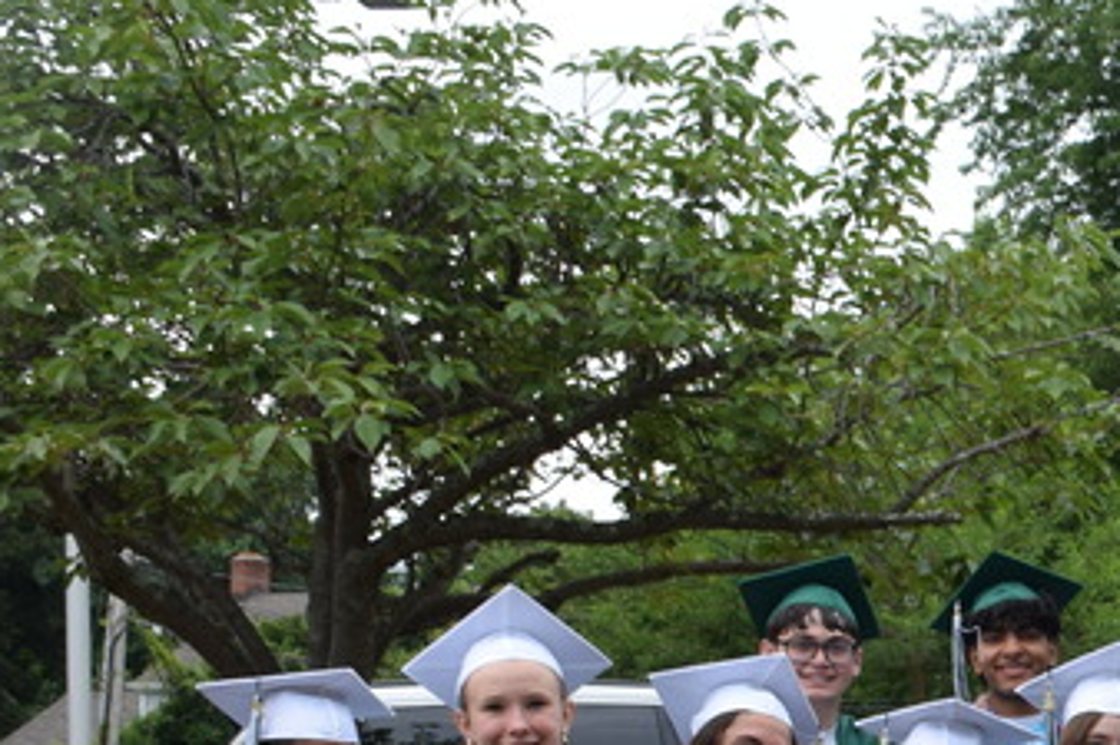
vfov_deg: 12.8
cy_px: 826
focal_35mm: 105
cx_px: 1478
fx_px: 3250
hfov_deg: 18.2
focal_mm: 23
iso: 400
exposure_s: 1/250
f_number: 8
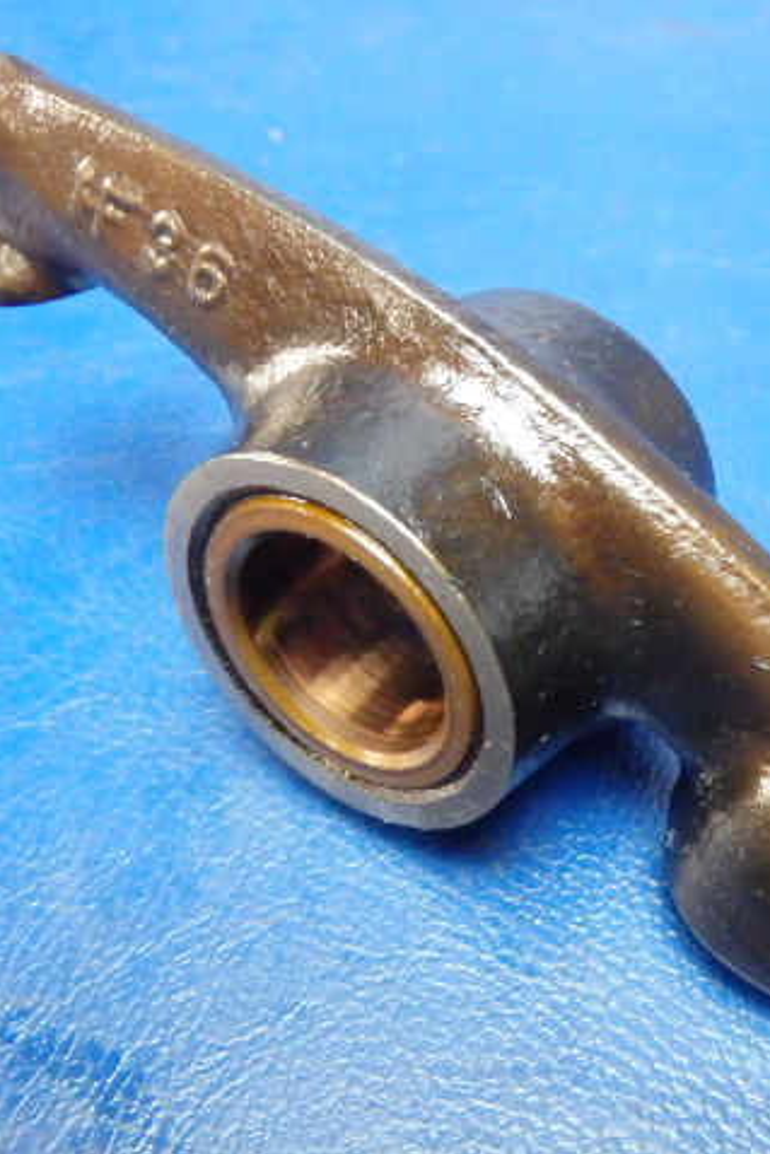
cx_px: 500
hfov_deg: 34.0
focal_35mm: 39
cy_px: 577
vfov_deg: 49.5
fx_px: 1250
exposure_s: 1/30
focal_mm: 5
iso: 1600
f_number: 3.9
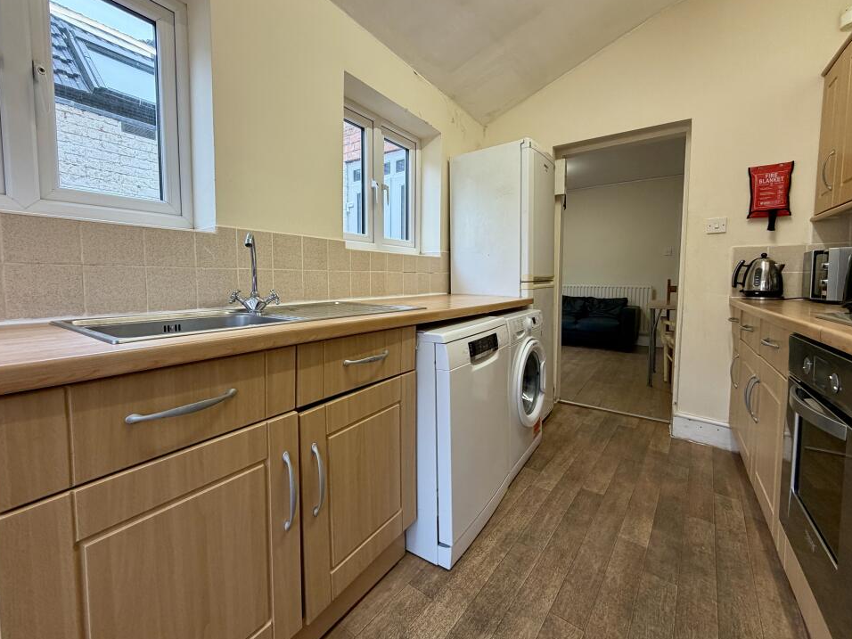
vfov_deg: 81.7
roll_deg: +0.9
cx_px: 404
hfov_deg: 98.1
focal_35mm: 15
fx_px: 369
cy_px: 303
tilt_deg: -3.6
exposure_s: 1/100
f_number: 2.2
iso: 160
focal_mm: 2.22
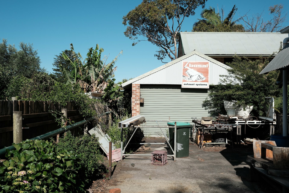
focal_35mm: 35
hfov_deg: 54.4
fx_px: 281
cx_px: 144
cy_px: 96
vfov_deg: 37.9
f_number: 8
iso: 125
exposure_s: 1/300
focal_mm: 23
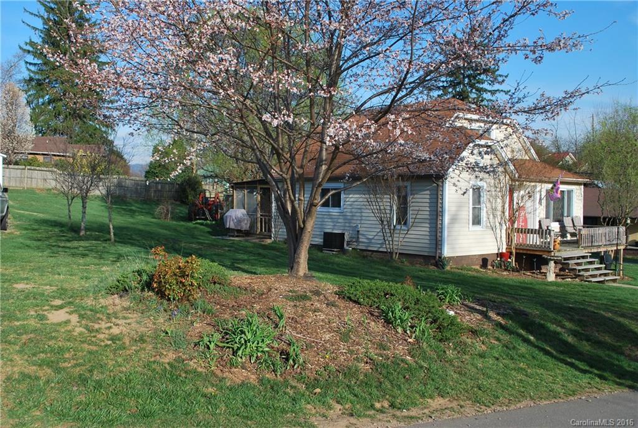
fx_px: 639
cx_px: 319
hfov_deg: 53.0
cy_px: 214
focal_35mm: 36
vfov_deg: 37.0
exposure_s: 1/200
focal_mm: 24
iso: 100
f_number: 7.1
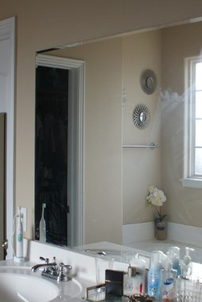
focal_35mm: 55
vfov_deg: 36.2
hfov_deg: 24.7
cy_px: 151
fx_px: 462
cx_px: 96
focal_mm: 18
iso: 100
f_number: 4
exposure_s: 1/40
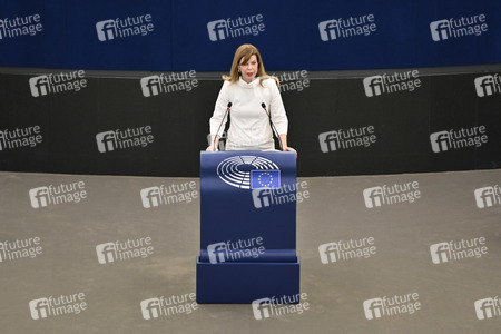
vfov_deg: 6.9
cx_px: 250
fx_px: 2783
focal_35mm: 200
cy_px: 167
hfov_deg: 10.3
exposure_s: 1/320
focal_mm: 200
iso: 1000
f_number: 2.8
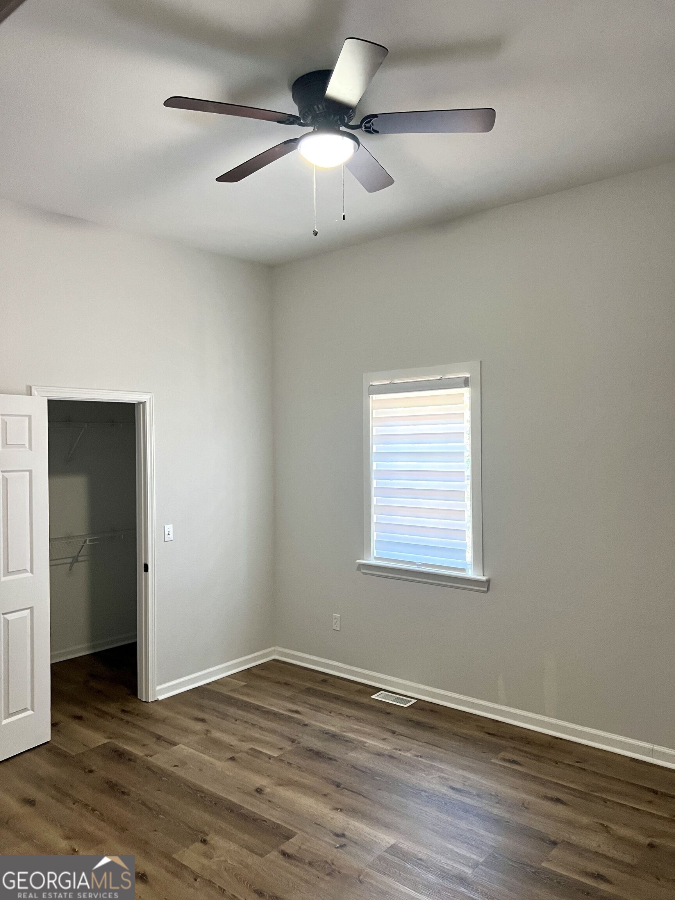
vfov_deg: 67.3
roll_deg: +0.2
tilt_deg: +0.7
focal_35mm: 26
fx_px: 676
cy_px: 450
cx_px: 338
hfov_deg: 53.1
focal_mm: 5.7
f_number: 1.5
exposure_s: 1/60
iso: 320
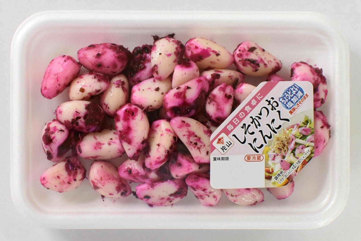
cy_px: 120
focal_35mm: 52
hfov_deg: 37.9
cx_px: 180
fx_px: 526
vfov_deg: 25.8
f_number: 4
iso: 1400
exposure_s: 1/60
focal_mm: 35
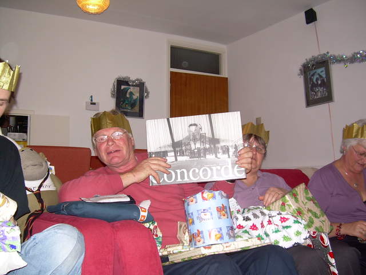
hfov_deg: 49.0
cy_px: 138
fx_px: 402
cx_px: 183
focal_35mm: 38
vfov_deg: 37.7
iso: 84
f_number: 2.8
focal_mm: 6.3
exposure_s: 1/60
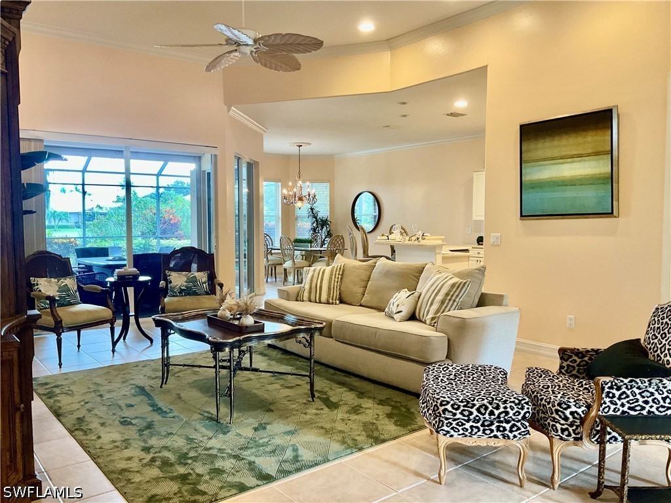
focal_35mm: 29
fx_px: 562
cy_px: 252
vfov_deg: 48.2
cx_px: 336
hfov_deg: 61.7
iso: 100
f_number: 1.8
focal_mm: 3
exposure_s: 1/60
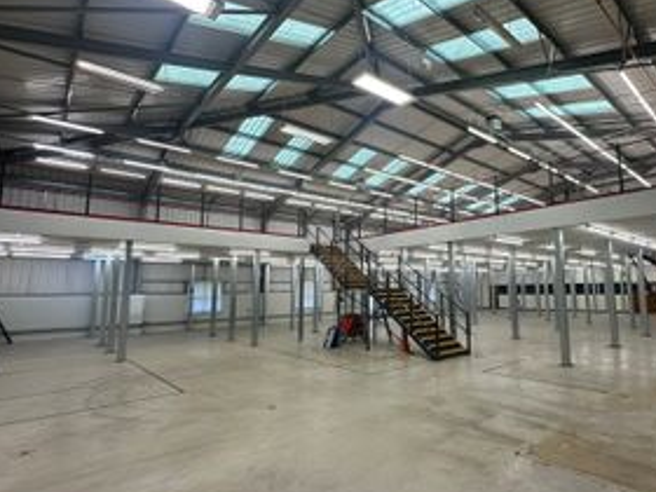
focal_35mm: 20
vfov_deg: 66.0
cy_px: 241
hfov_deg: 80.3
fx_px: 379
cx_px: 408
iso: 80
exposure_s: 1/100
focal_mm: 2.22
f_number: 2.2
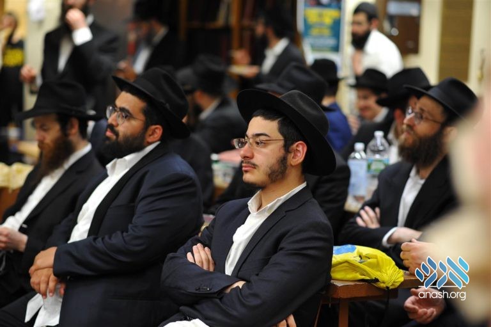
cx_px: 246
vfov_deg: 16.1
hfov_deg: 23.9
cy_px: 164
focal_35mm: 85
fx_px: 1159
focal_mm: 85
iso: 1000
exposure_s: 1/125
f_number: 2.2
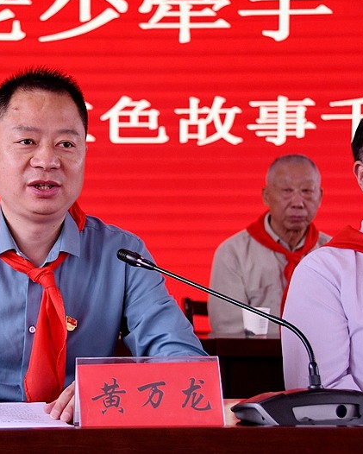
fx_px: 1437
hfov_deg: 14.3
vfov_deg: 17.9
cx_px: 41
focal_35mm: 107
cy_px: 225
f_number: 4.8
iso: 800
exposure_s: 1/200
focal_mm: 50
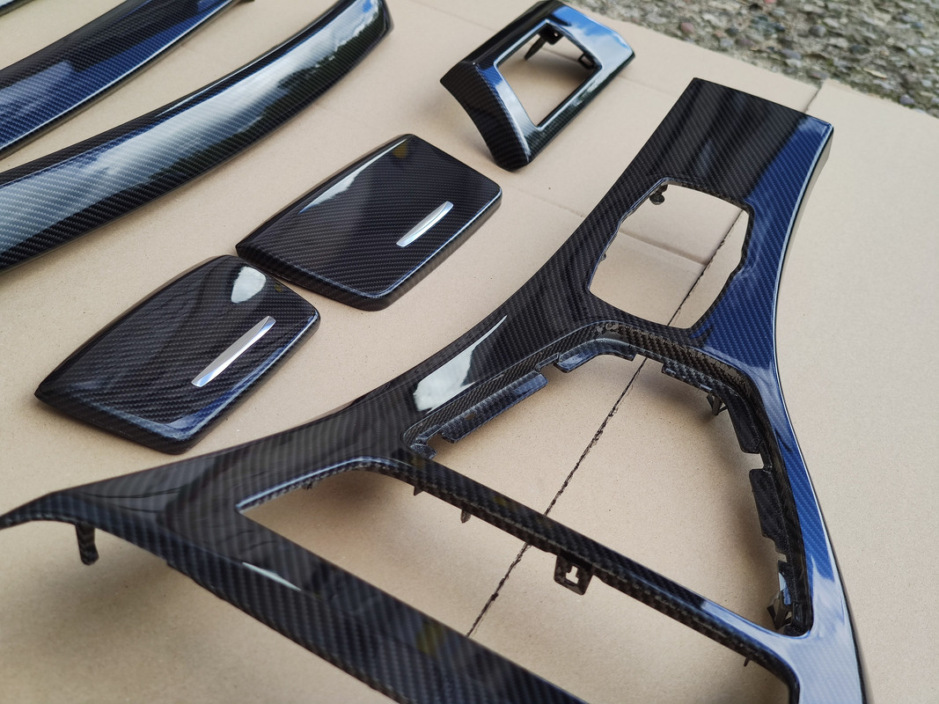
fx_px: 1112
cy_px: 352
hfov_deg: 45.8
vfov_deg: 35.1
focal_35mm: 41
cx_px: 470
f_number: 2
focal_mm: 8.16
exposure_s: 1/329
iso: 100
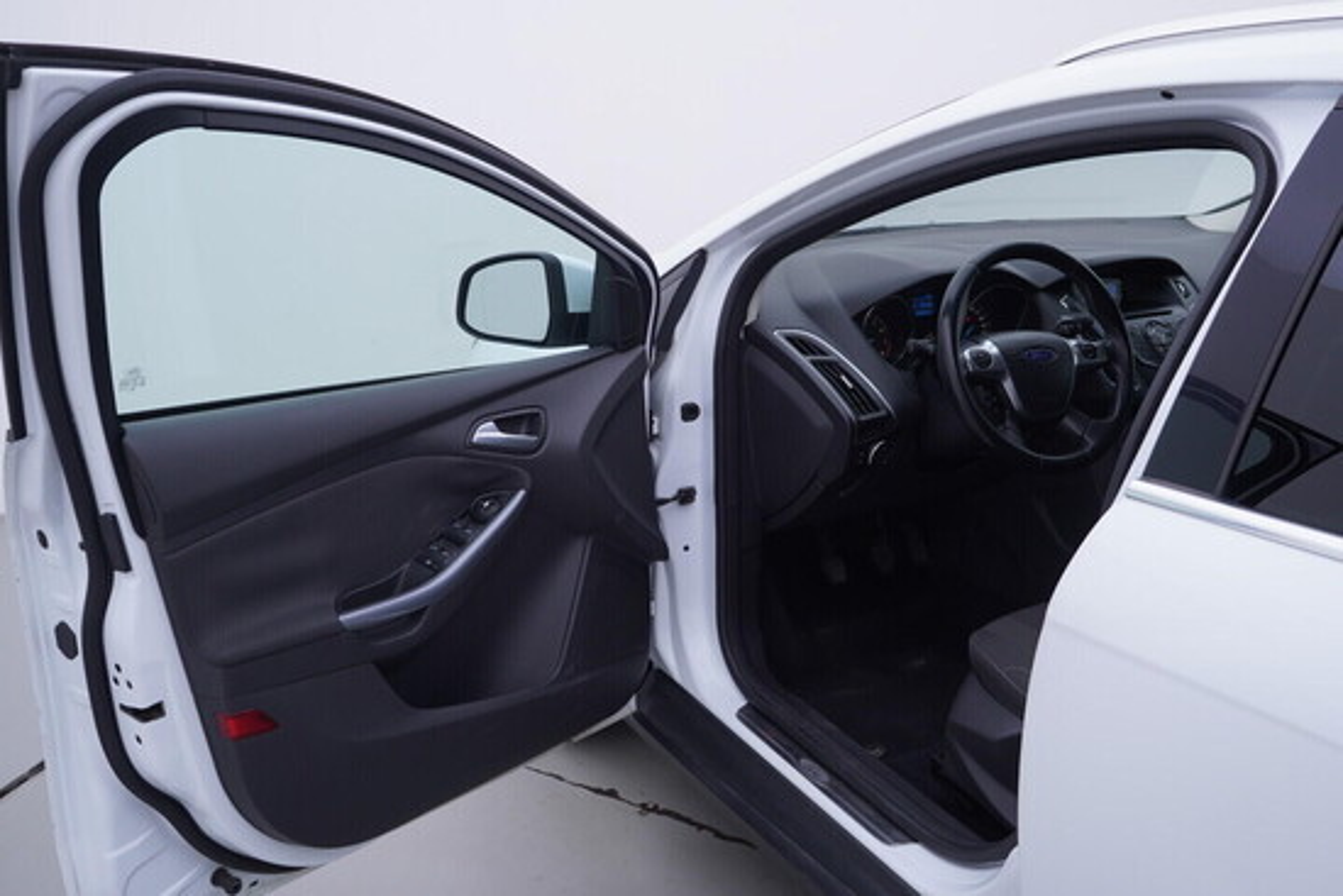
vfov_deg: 36.9
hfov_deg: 53.1
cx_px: 672
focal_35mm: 36
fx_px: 1343
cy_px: 448
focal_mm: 24
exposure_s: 1/80
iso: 125
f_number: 4
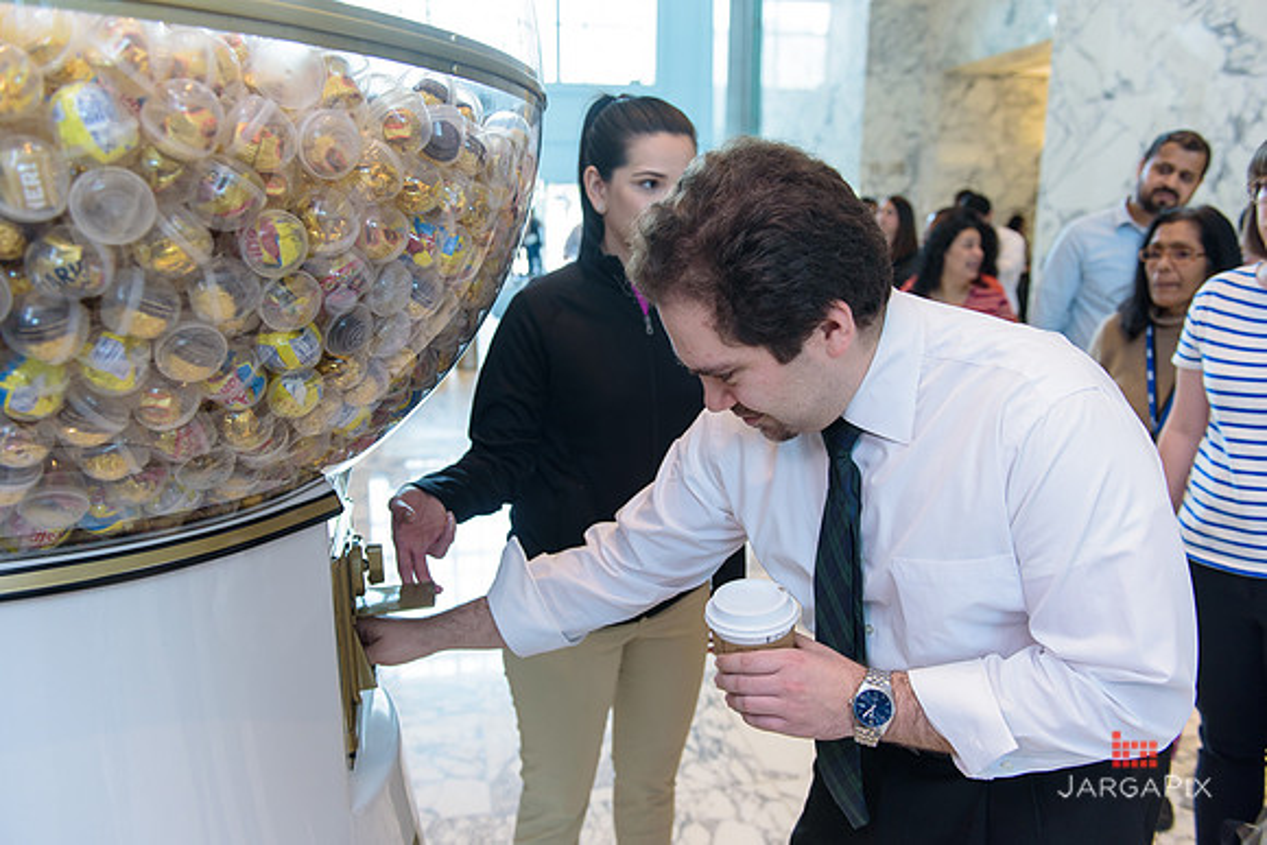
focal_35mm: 28
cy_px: 422
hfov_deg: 65.5
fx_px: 986
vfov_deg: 46.4
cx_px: 634
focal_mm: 28
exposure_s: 1/125
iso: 800
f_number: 3.2
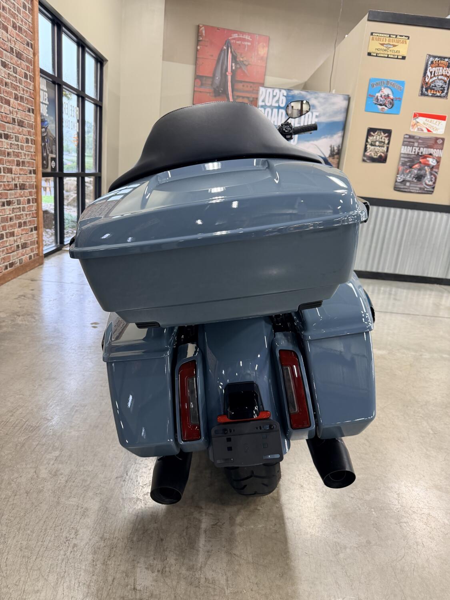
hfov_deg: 56.8
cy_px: 300
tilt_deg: -17.1
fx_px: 416
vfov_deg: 71.6
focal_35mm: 24
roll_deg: -6.0
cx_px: 225
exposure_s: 1/60
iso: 200
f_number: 1.78
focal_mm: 6.76
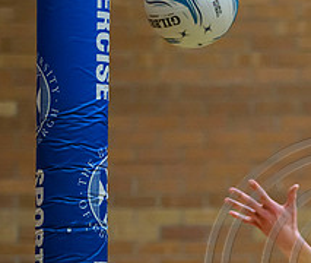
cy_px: 340
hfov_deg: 4.1
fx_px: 4376
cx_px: 455
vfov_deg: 3.4
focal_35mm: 465
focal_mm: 135
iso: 5000
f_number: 2.8
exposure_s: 1/1000
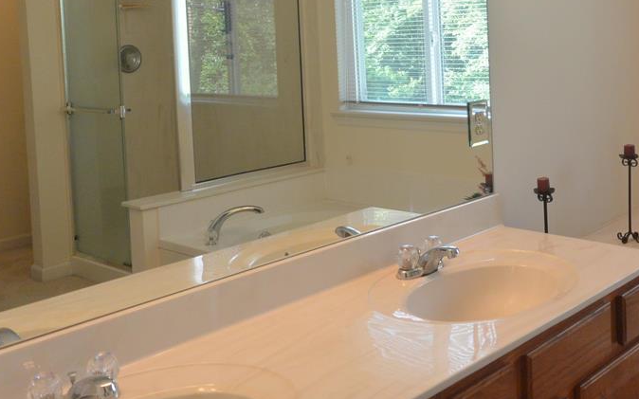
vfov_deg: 27.3
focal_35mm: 46
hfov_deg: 42.7
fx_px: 801
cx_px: 443
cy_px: 63
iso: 320
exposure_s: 1/125
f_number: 3.5
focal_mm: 10.7
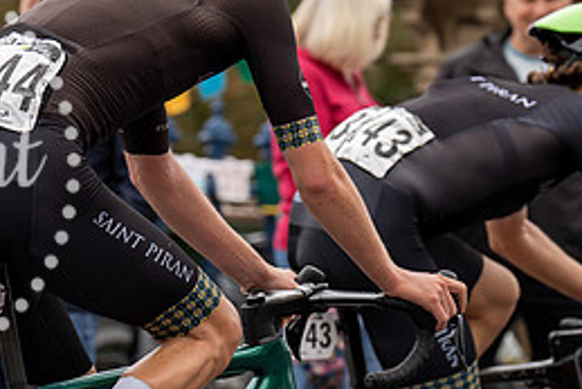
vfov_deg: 5.2
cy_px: 48
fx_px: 4303
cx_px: 218
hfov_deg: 7.7
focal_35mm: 266
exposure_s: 1/1000
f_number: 3.5
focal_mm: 119
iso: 320
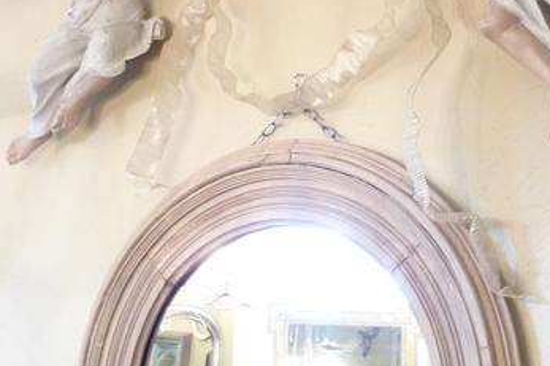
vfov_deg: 18.4
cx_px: 368
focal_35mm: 74
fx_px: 1130
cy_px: 218
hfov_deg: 27.2
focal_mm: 6.1
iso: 400
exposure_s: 1/8
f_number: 3.6
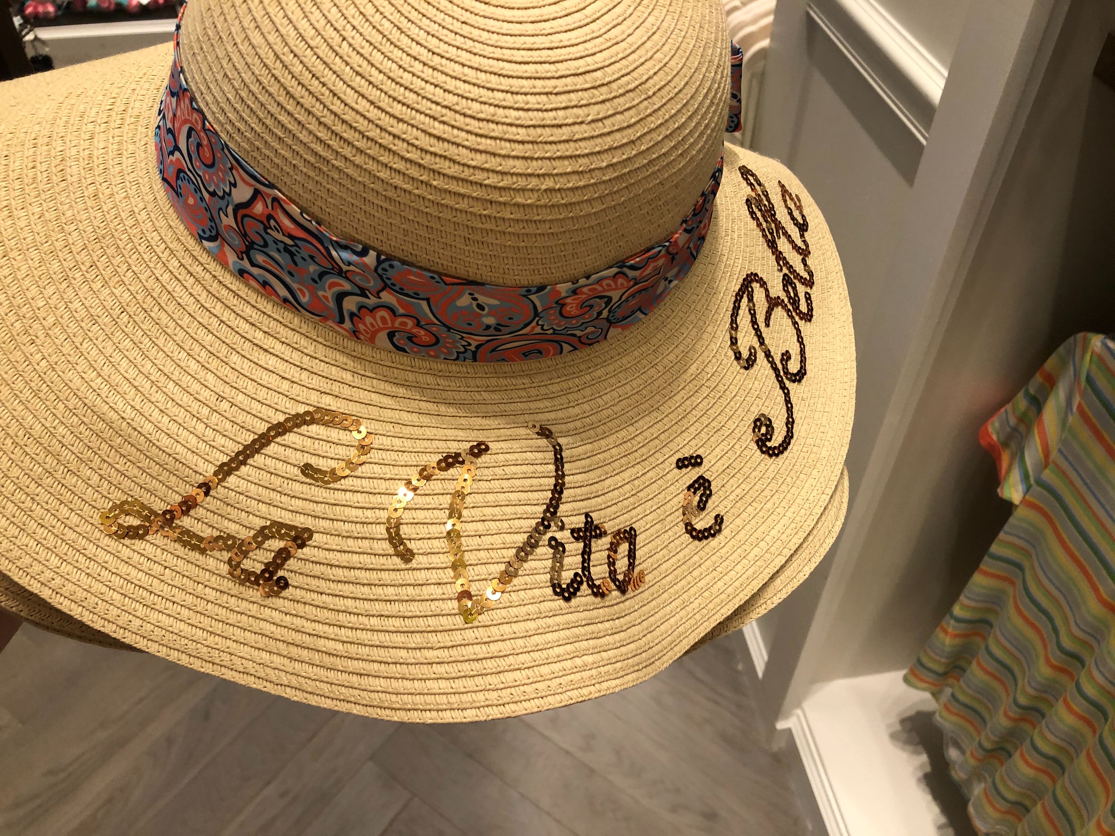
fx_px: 902
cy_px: 418
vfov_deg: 49.7
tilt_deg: -45.8
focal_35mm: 28
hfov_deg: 63.4
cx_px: 558
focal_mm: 3.99
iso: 40
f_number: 1.8
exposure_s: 1/17
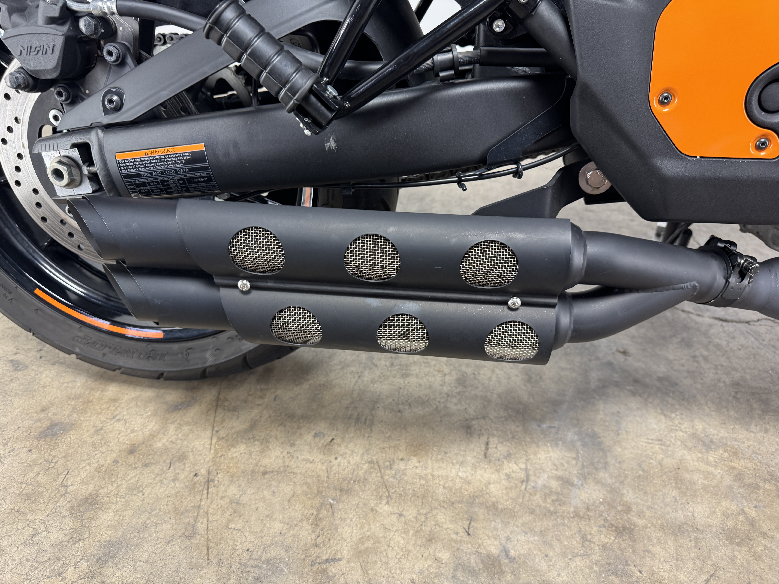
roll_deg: +2.8
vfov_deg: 56.8
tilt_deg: -35.7
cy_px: 292
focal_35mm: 24
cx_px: 390
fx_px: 540
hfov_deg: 71.6
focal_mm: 6.76
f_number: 1.78
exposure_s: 1/120
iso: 200
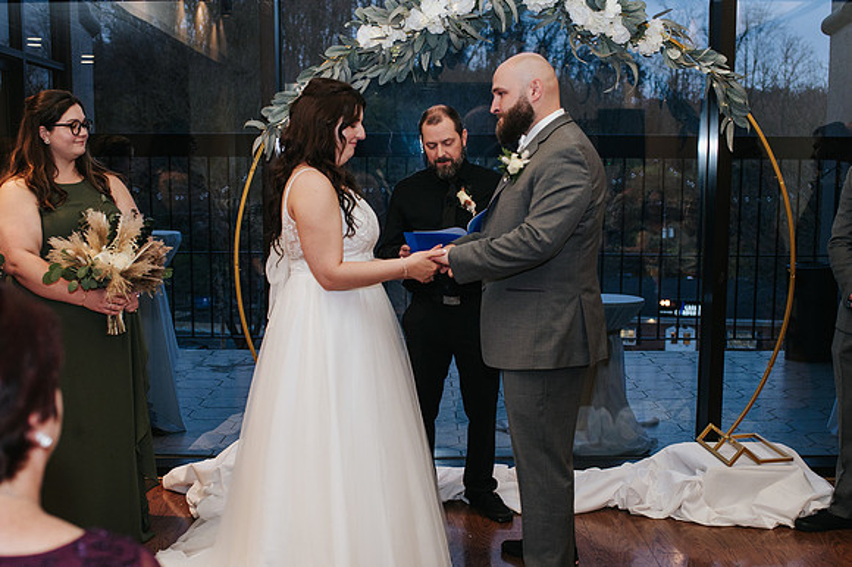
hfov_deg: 44.4
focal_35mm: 44
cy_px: 328
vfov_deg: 30.3
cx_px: 419
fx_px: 1044
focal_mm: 35
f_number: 3.2
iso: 800
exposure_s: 1/200
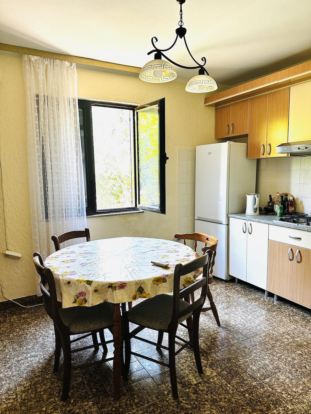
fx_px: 287
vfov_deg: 71.6
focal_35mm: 24
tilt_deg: -6.7
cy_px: 207
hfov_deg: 56.8
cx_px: 156
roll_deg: +0.9
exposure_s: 1/102
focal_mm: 6.86
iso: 250
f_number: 1.78
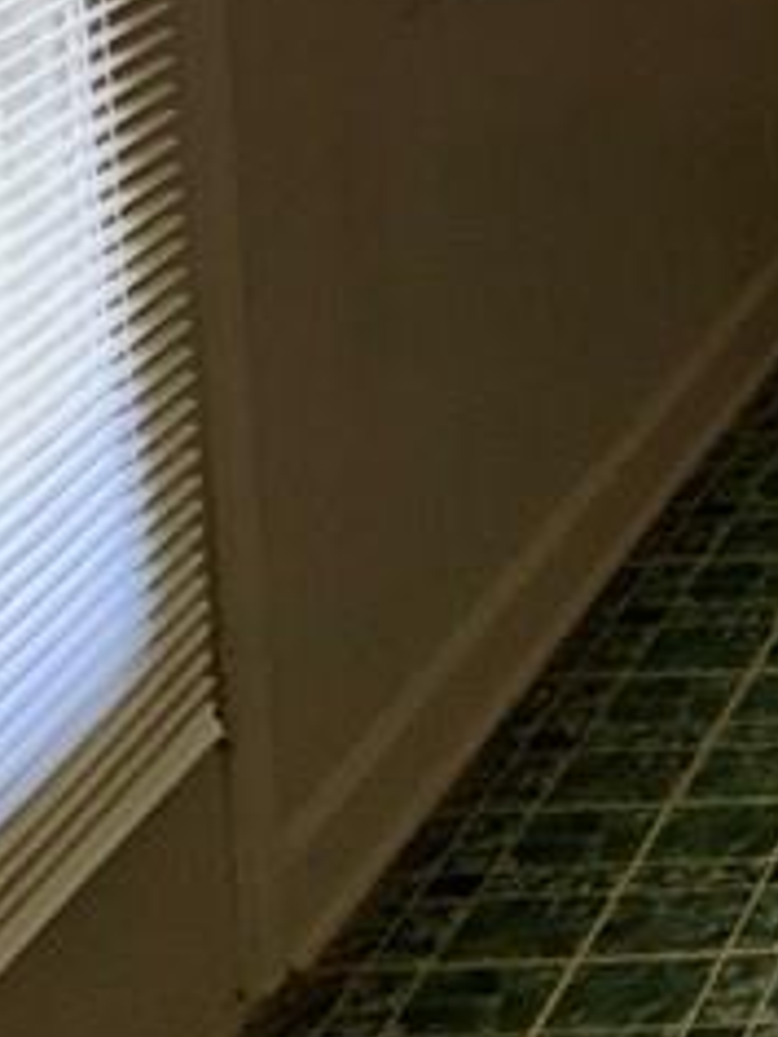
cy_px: -277
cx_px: 1855
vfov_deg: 15.0
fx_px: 3776
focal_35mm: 126
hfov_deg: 10.2
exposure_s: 1/60
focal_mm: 3
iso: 250
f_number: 1.8
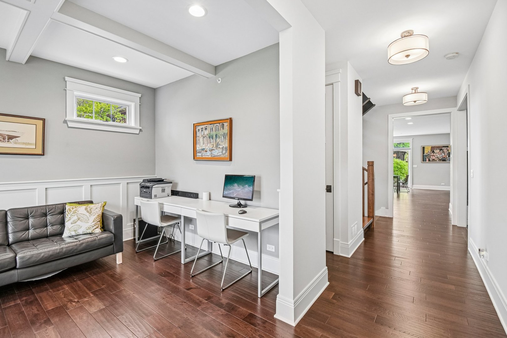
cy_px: 169
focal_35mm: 15
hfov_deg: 100.4
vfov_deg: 77.3
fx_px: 211
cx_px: 254
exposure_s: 1/10
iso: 400
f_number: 8
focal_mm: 10
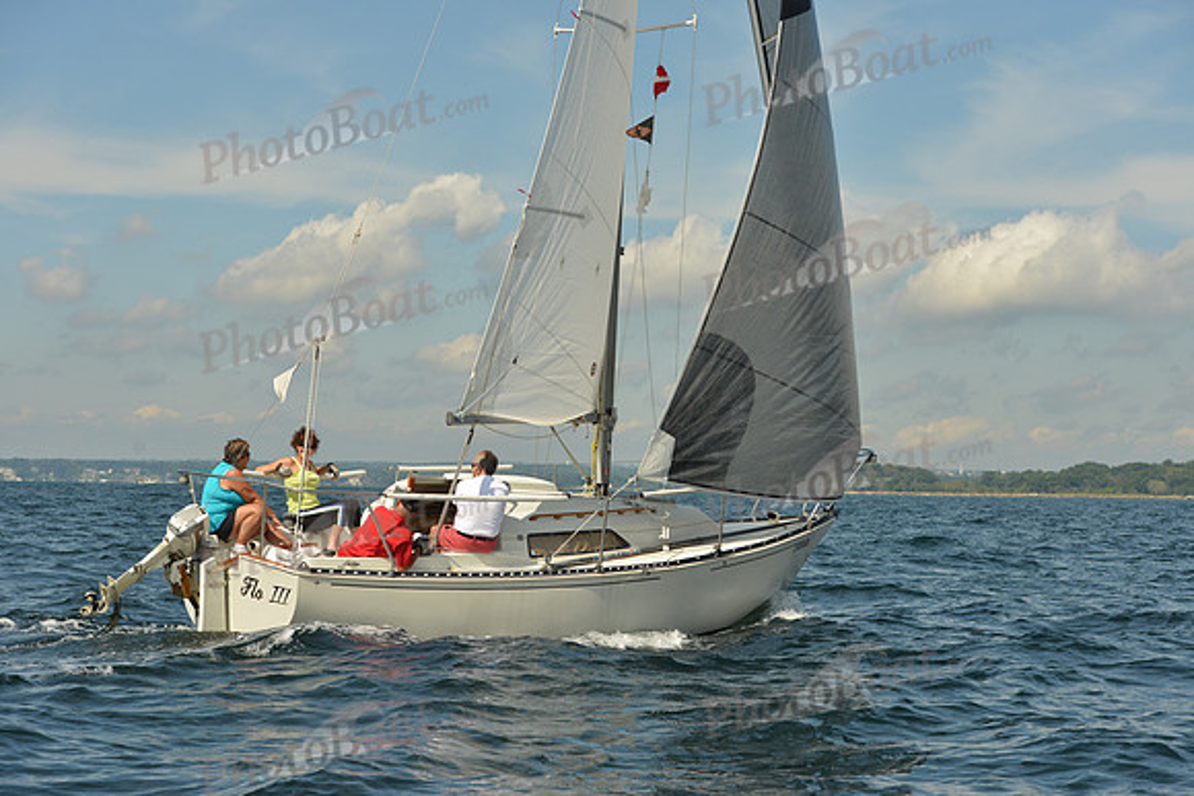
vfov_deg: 19.5
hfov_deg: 28.8
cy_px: 398
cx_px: 597
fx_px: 2322
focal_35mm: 70
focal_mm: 70
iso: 320
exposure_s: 1/1600
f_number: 7.1
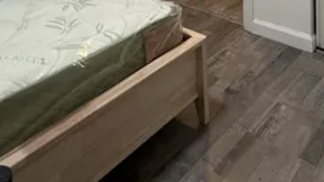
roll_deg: +0.9
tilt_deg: +0.3
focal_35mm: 46
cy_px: -152
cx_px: 148
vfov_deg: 19.2
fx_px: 395
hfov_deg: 44.6
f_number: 2.2
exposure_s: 1/120
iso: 320
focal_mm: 2.22
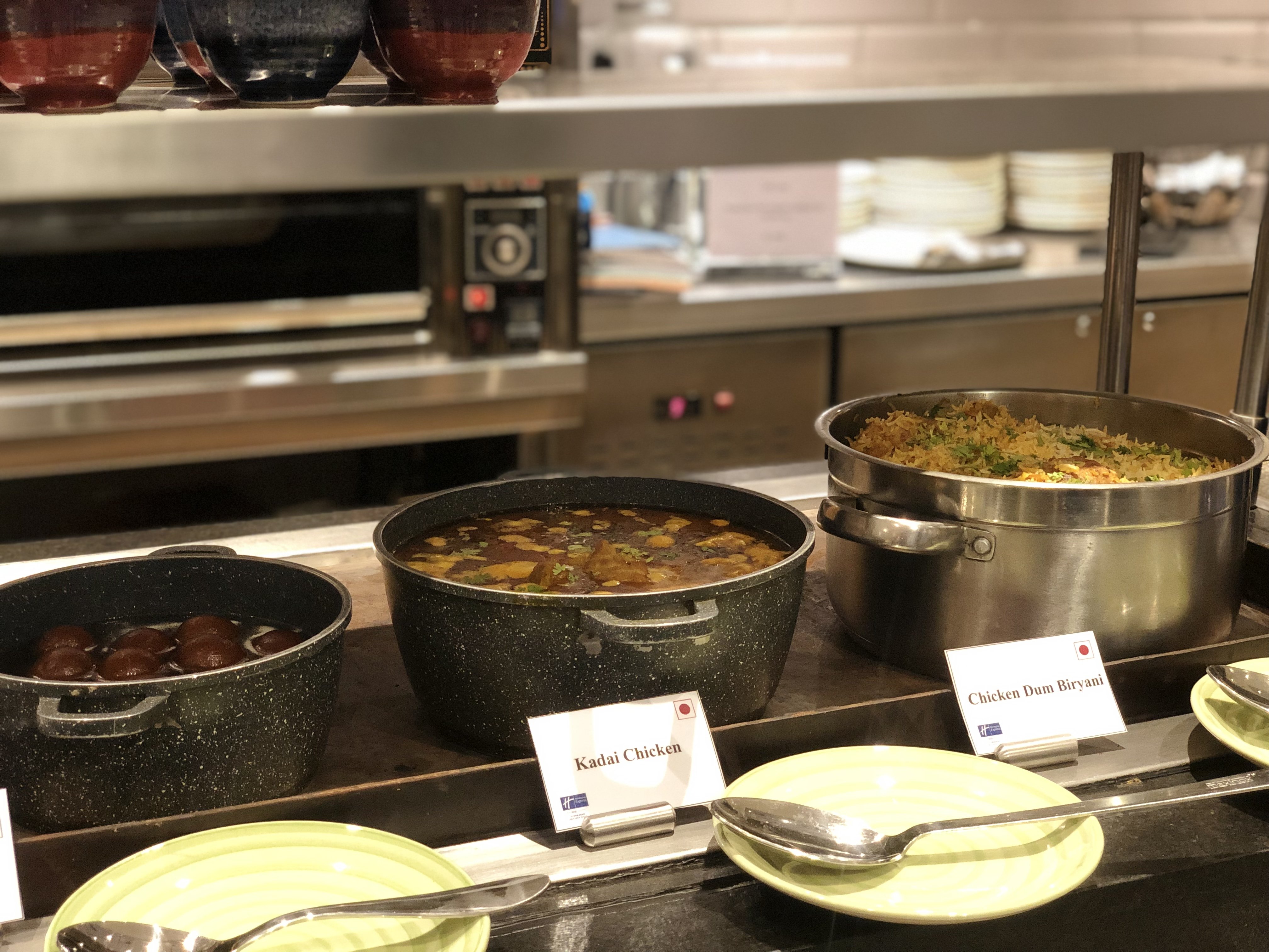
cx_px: 634
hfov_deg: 36.8
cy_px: 476
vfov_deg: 28.0
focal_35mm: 52
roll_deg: +0.1
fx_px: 1906
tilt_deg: -14.9
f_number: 2.4
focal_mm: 6
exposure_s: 1/24
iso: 160
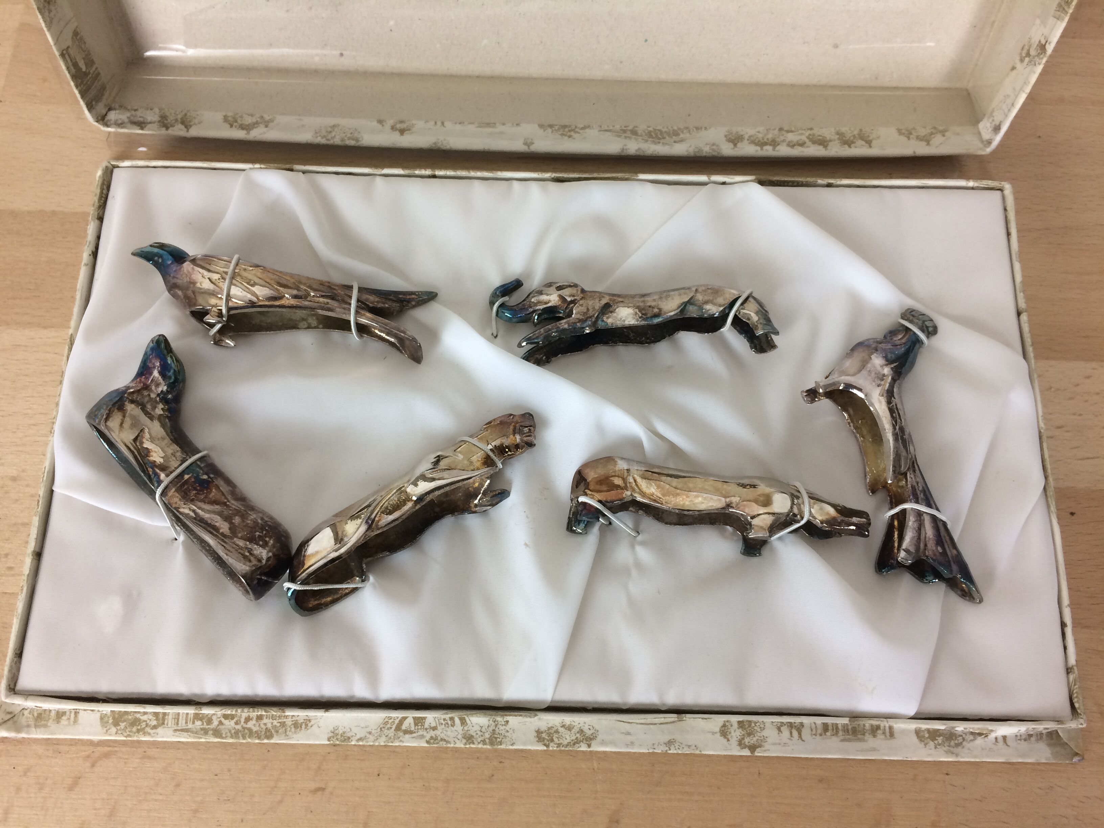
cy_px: 414
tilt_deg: -71.3
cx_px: 552
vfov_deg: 48.2
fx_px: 925
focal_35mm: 29
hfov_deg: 61.7
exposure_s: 1/33
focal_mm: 4.15
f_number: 2.2
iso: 40
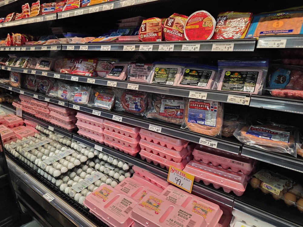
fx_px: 201
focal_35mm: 23
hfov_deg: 73.9
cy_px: 114
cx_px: 152
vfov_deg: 58.9
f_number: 1.7
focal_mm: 6.3
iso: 100
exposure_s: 1/120
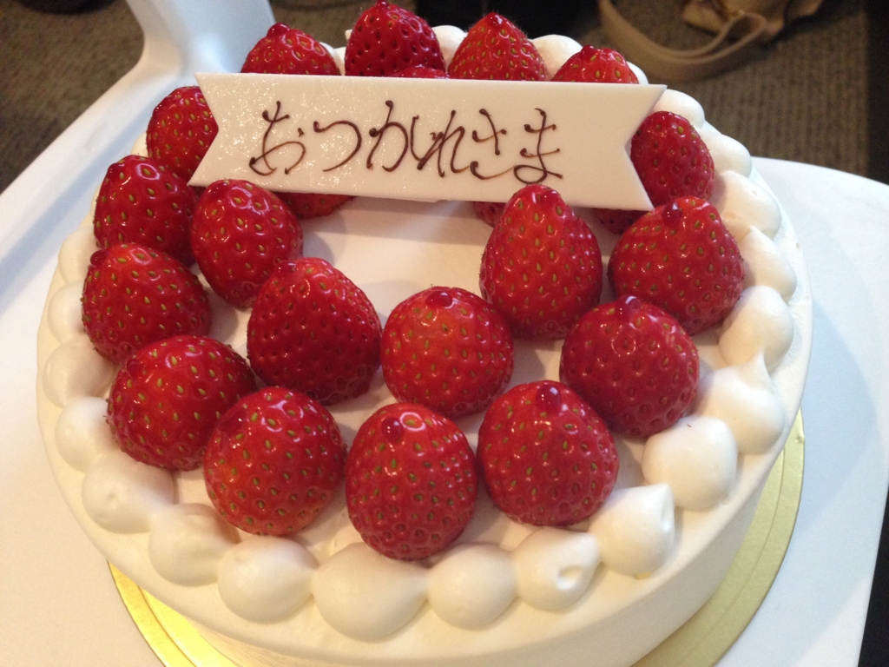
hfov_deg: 55.4
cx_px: 444
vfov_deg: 42.9
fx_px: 847
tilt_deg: -55.0
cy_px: 334
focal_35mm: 33
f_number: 2.4
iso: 250
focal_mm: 4.12
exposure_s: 1/20
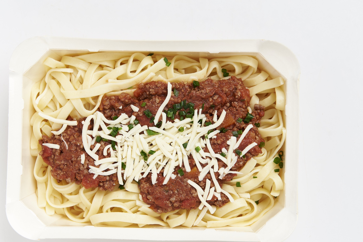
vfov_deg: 15.9
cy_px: 134
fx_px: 867
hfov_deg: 23.6
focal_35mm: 86
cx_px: 163
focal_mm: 70
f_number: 6.3
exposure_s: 1/200
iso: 200
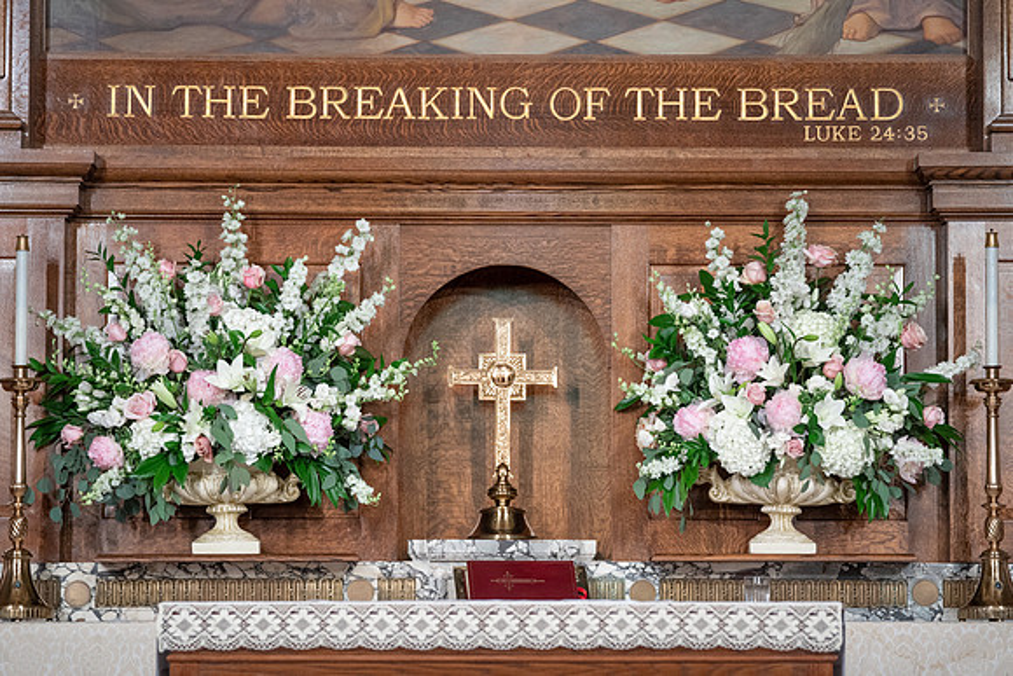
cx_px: 502
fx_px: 3663
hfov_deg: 15.7
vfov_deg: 10.5
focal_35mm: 130
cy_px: 324
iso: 2000
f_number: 2.8
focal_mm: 124
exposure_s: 1/100
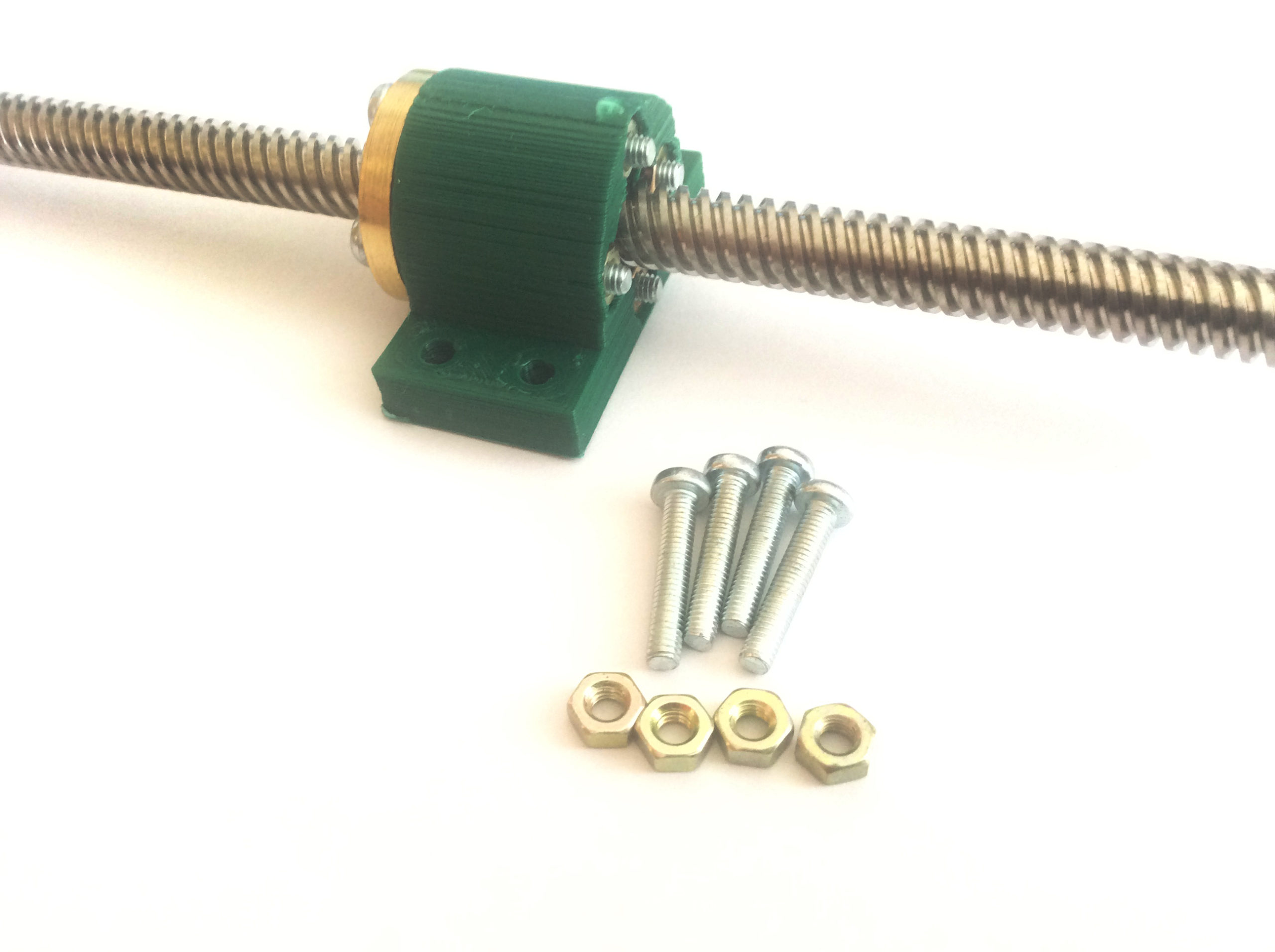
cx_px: 638
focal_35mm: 32
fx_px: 1177
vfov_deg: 44.1
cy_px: 476
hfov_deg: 56.9
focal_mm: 3.3
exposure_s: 1/24
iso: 100
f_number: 2.4
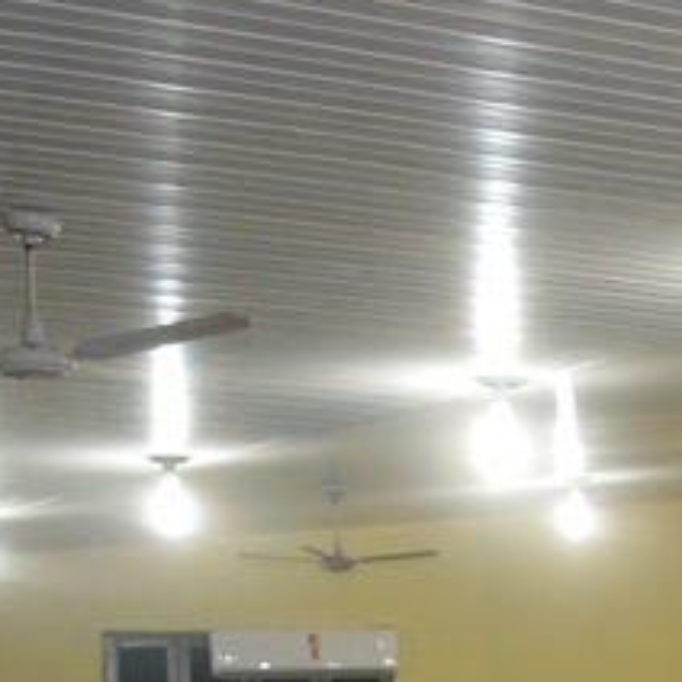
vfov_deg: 14.7
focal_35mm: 111
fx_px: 2474
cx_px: 1248
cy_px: 1009
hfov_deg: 13.9
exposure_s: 1/60
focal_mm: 18
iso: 500
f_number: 3.5
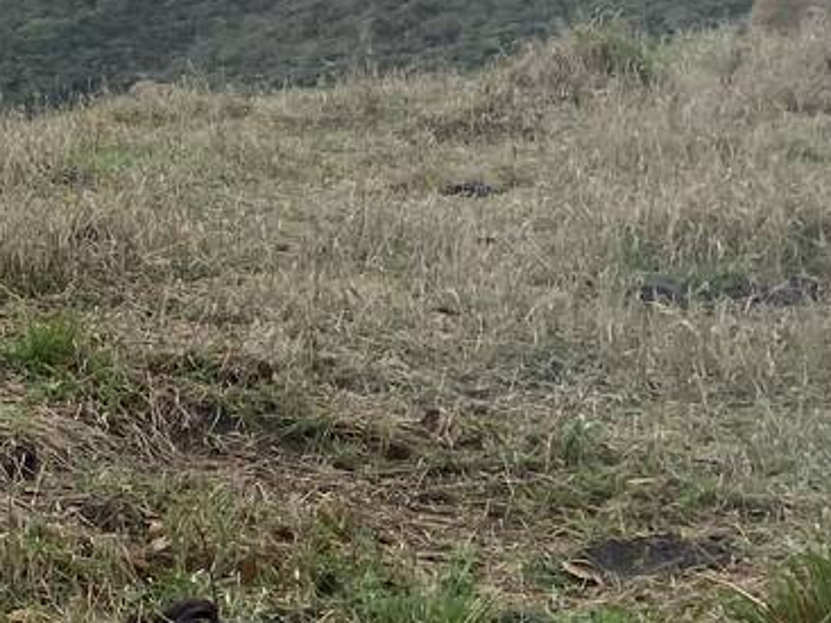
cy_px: 156
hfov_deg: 16.8
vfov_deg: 14.4
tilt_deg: -0.1
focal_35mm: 102
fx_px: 2448
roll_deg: +0.6
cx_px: -552
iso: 32
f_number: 1.8
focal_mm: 4.25
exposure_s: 1/2141
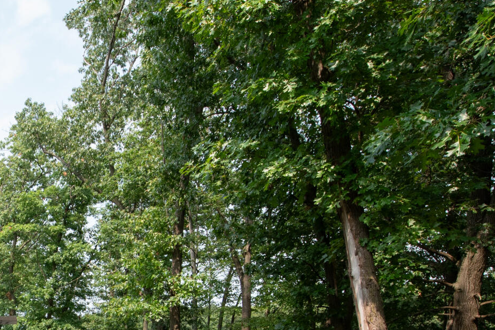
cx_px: -12
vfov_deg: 30.9
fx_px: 536
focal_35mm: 39
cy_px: 354
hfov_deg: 42.1
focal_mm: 12
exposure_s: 1/200
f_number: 10
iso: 400
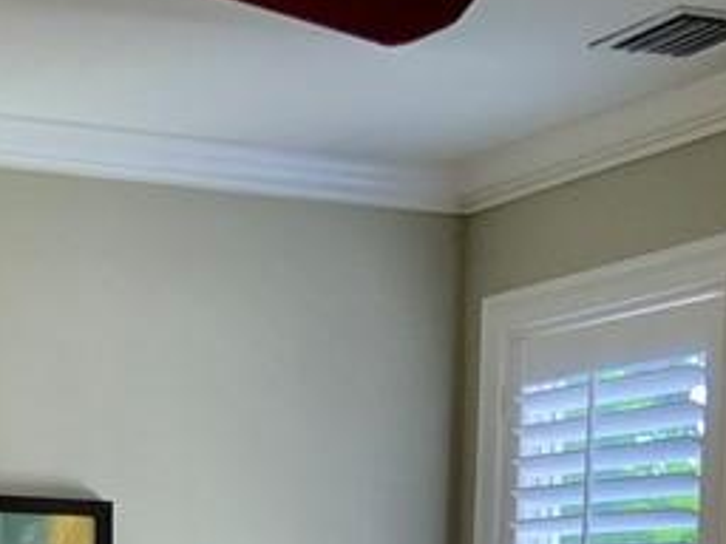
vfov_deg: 11.7
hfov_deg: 17.0
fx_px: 2433
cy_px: 997
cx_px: 306
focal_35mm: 116
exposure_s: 1/60
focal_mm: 3
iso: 64
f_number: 1.8
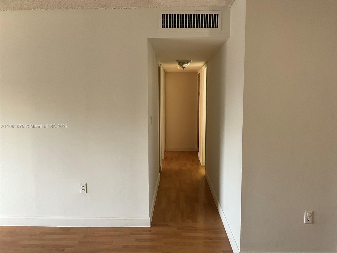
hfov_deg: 61.7
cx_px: 168
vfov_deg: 48.2
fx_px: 282
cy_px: 126
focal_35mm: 29
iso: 64
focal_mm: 3
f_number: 1.8
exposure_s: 1/80
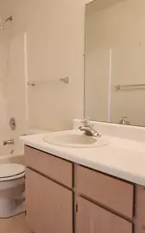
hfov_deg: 36.2
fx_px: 222
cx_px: 62
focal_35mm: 35
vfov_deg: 55.3
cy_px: 122
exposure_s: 1/120
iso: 160
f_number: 1.8
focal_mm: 5.4
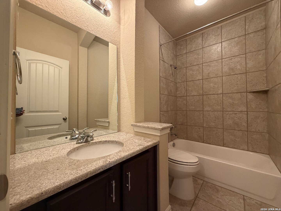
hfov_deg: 102.1
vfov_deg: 85.7
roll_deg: +0.9
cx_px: 140
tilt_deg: +1.3
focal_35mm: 14
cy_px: 106
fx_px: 114
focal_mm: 2.22
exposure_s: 1/60
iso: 400
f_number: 2.2
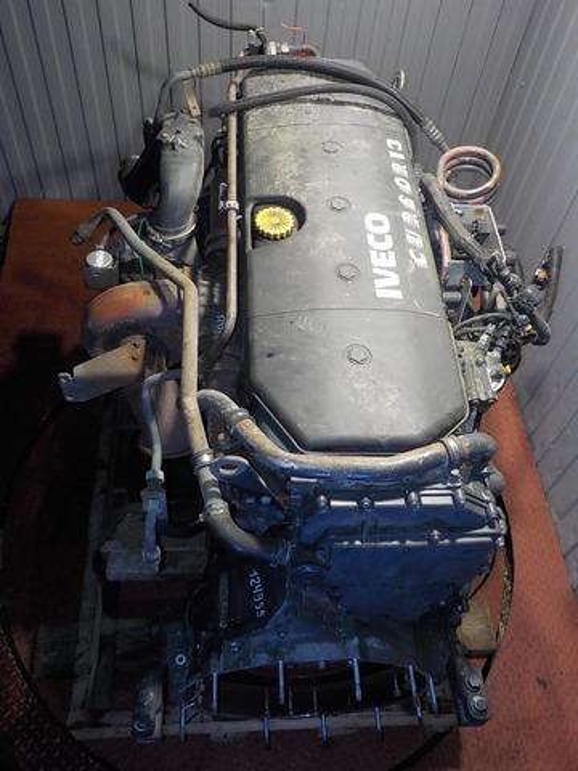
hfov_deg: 46.8
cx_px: 289
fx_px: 668
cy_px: 386
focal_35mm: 30
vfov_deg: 60.0
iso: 320
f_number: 3.3
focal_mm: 4.1
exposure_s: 1/30
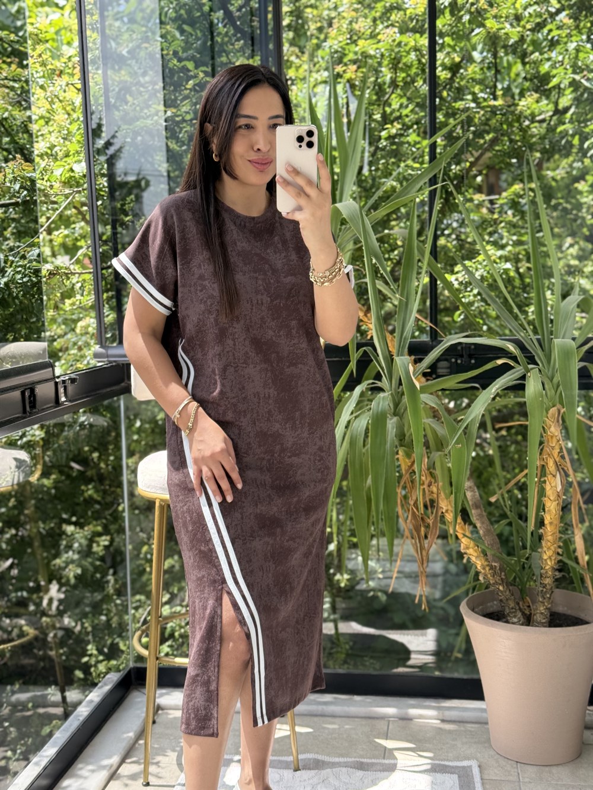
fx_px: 1096
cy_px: 395
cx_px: 296
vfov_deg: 39.7
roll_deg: +2.1
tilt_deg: -19.4
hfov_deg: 30.3
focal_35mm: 48
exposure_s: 1/527
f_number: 1.78
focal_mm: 6.76
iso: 100
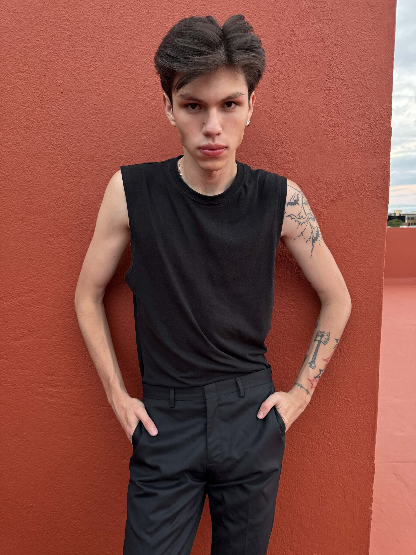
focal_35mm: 24
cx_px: 208
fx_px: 385
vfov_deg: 71.6
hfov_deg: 56.8
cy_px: 278
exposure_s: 1/60
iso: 640
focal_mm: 6.76
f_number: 1.78
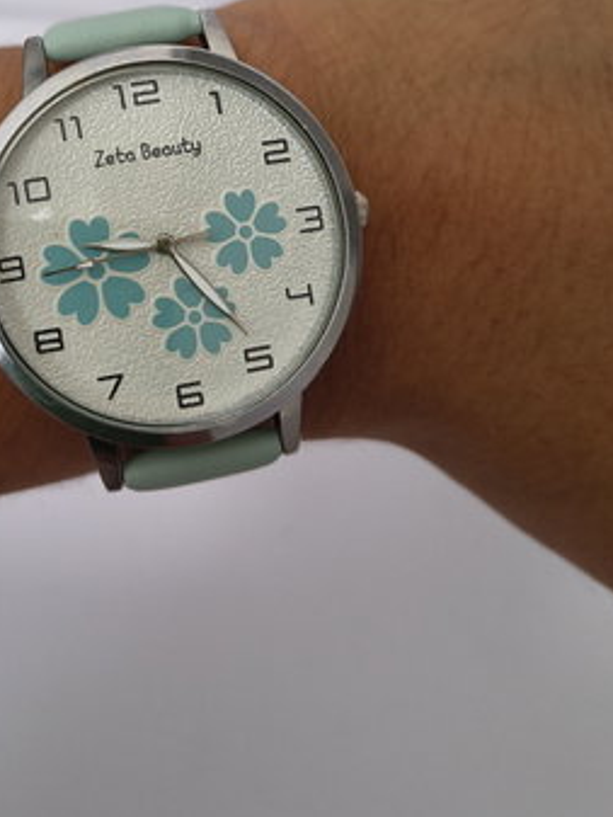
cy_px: 215
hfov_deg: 37.3
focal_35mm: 38
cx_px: 196
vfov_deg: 47.3
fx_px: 897
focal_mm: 5.56
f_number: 1.8
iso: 827
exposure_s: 1/50
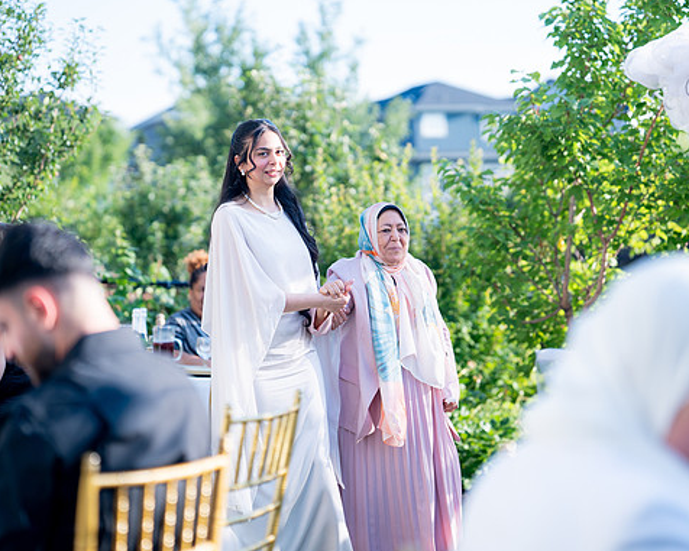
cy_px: 274
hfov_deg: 23.8
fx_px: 1632
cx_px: 371
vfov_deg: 19.2
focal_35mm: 80
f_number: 2
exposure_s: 1/2000
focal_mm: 70
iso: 200
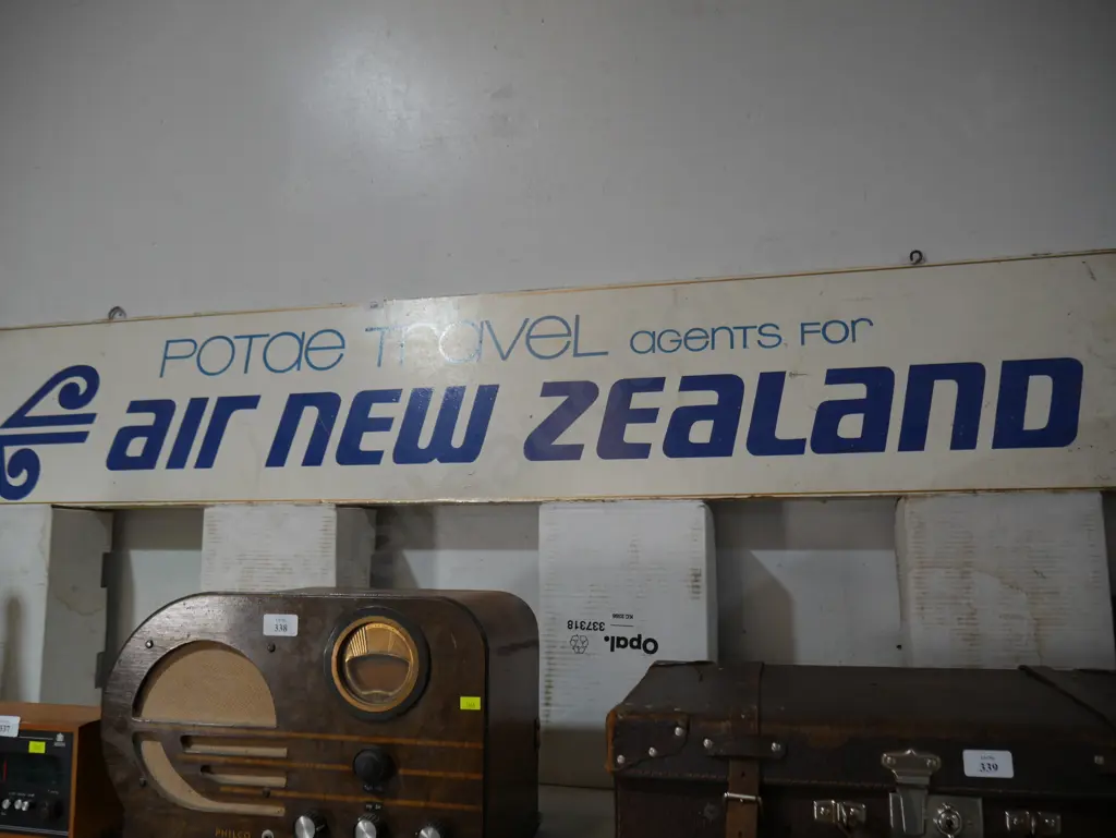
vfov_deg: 49.8
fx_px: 903
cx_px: 558
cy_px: 419
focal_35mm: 28
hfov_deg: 63.4
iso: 200
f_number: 3.5
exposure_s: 1/60
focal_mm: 14
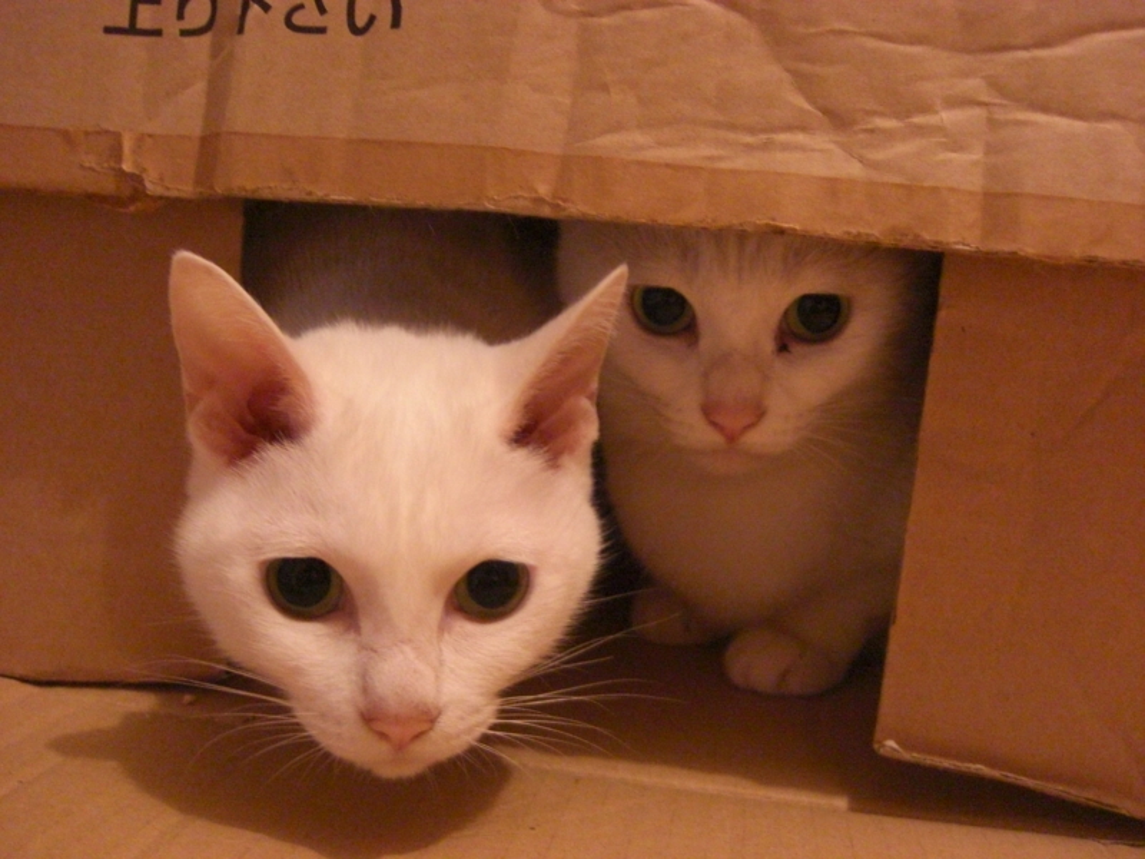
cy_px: 430
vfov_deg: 37.7
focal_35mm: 38
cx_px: 572
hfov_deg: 49.0
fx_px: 1257
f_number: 2.8
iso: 800
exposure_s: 1/8
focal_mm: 7.9
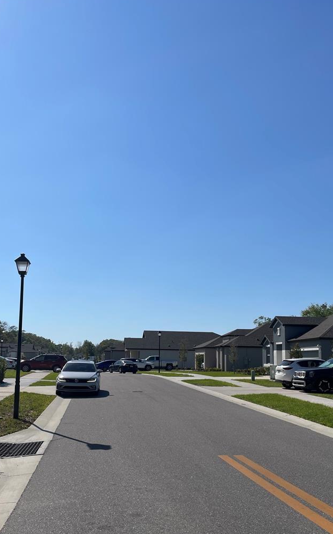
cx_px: 155
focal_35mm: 33
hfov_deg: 38.3
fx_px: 479
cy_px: 314
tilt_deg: +7.1
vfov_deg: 57.8
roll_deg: -1.7
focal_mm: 4.2
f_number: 1.6
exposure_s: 1/8403
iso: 32
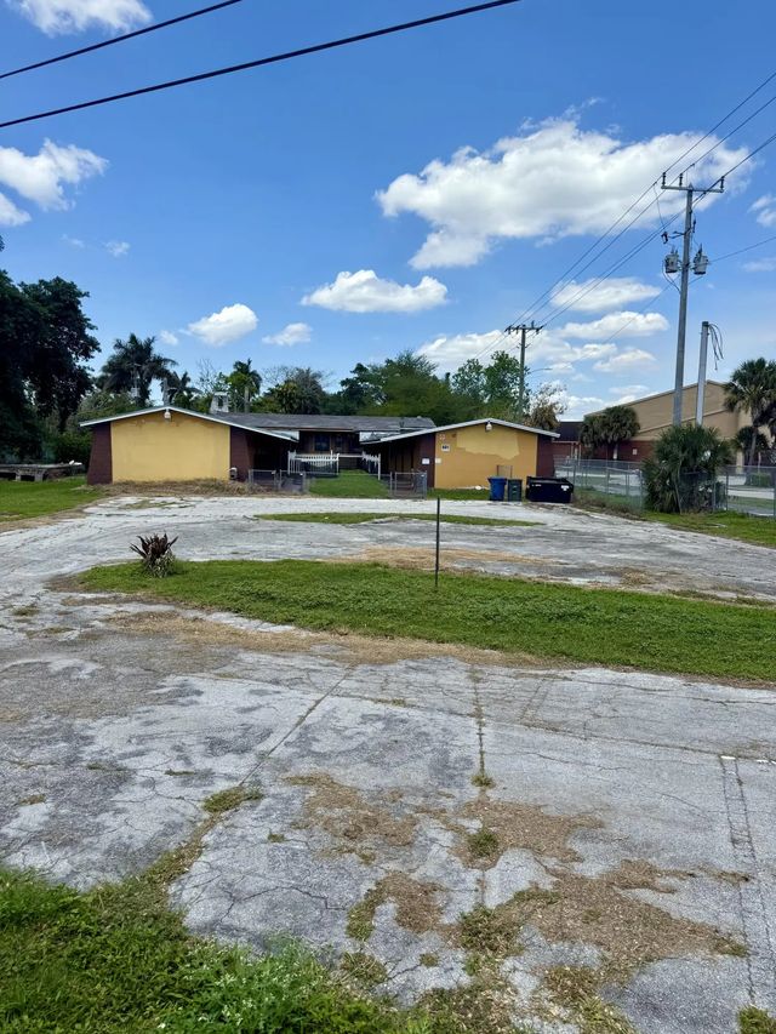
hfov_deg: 56.8
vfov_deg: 71.6
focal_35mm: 24
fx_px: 717
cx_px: 388
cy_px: 517
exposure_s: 1/4405
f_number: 1.78
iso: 80
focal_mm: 6.76
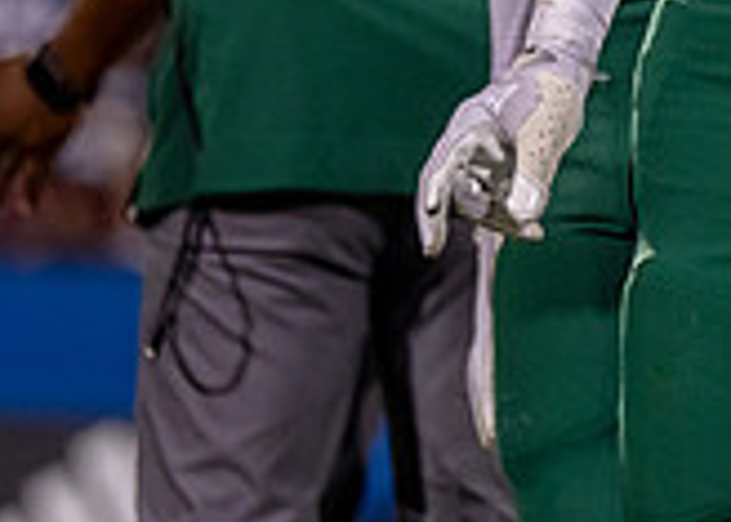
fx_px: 12867
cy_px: -489
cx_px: 1080
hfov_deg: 3.2
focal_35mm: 620
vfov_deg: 2.3
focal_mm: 138
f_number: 2.8
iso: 1600
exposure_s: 1/1000
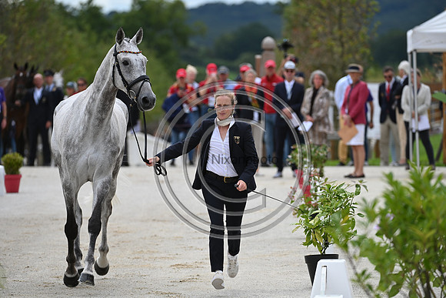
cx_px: 223
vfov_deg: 4.6
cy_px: 149
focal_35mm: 300
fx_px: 3717
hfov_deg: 6.9
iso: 400
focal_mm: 300
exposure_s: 1/1600
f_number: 5.6
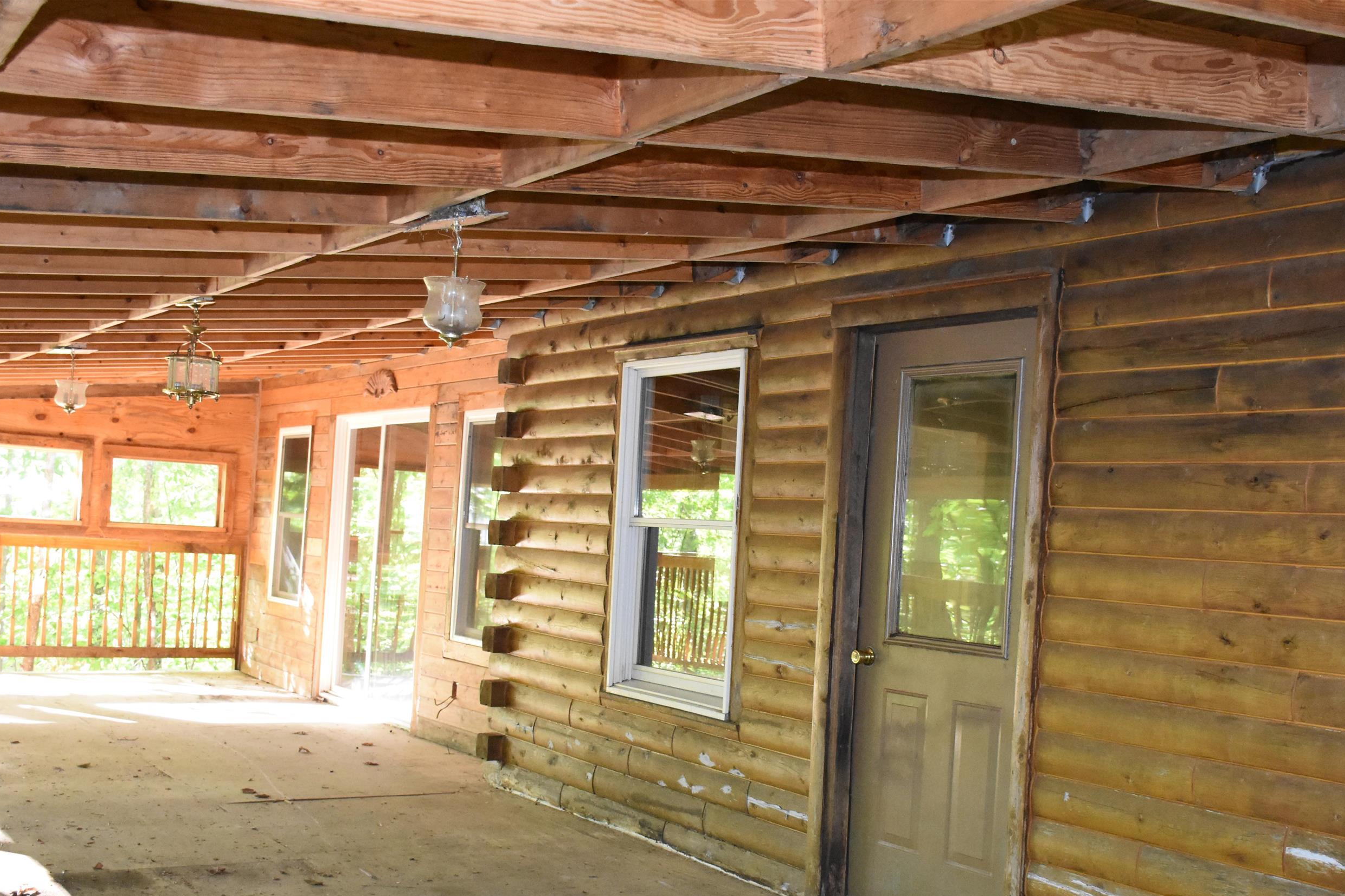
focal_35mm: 43
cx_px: 788
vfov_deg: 31.3
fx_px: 1592
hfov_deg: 45.6
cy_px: 553
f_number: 4
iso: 4500
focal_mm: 23
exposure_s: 1/60
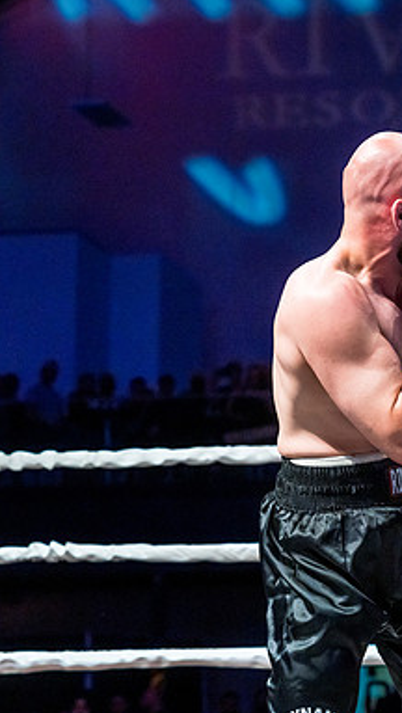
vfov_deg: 19.3
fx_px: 2099
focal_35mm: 111
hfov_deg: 10.7
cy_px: 356
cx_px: 538
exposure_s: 1/1000
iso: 4000
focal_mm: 70
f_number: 4
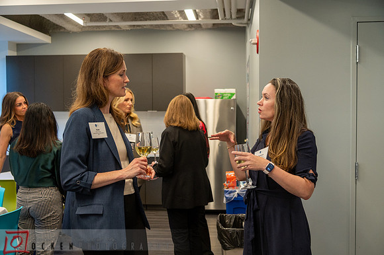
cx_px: 192
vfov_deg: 35.0
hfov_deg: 50.7
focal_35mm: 38
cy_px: 128
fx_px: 405
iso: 1600
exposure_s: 1/160
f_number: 4
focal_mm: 38
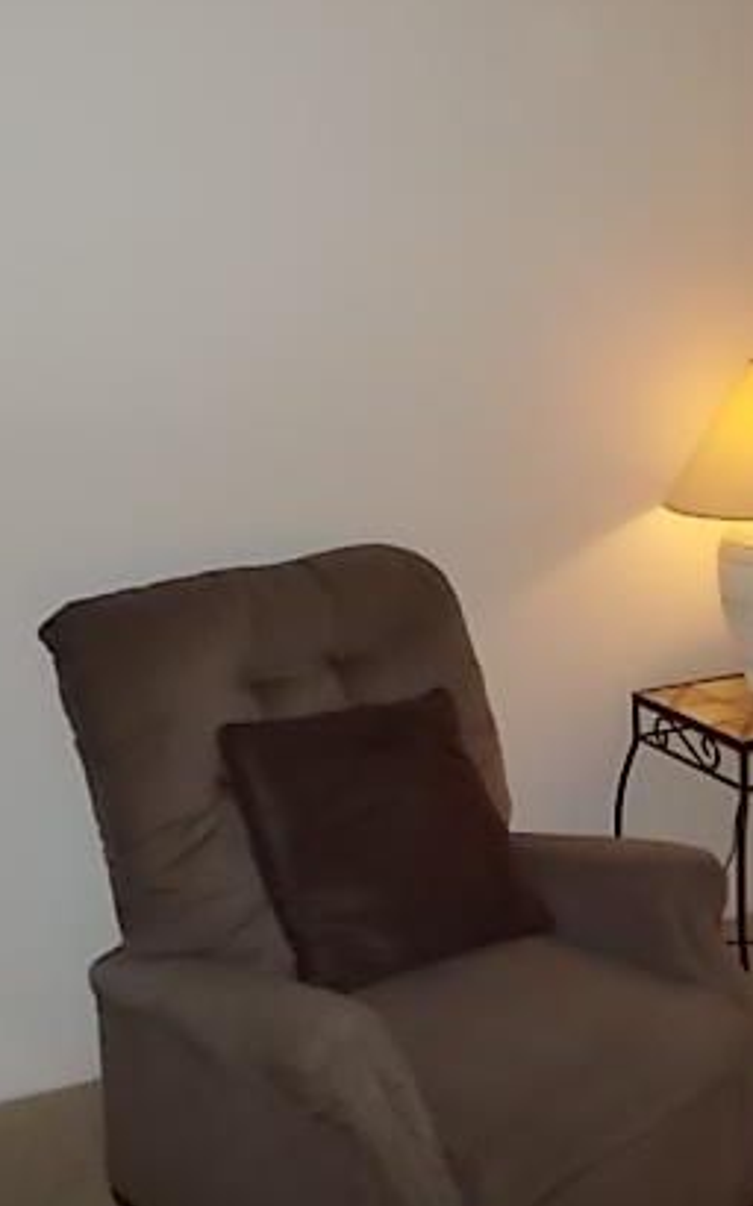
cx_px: 509
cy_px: 594
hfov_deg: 29.6
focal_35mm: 43
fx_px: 1413
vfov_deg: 46.2
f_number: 3.2
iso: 200
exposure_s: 1/25
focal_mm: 4.6
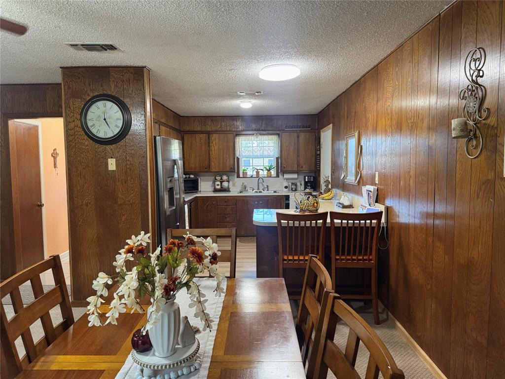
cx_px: 252
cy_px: 190
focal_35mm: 24
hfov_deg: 71.6
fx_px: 350
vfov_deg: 56.8
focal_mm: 6.76
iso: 400
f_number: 1.78
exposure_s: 1/60
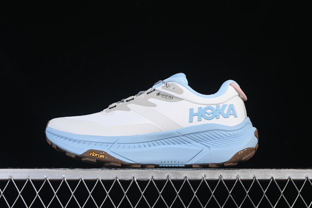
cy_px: 104
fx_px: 650
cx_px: 156
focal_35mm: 75
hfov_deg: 27.0
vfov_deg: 18.2
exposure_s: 1/80
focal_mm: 50
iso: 160
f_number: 8
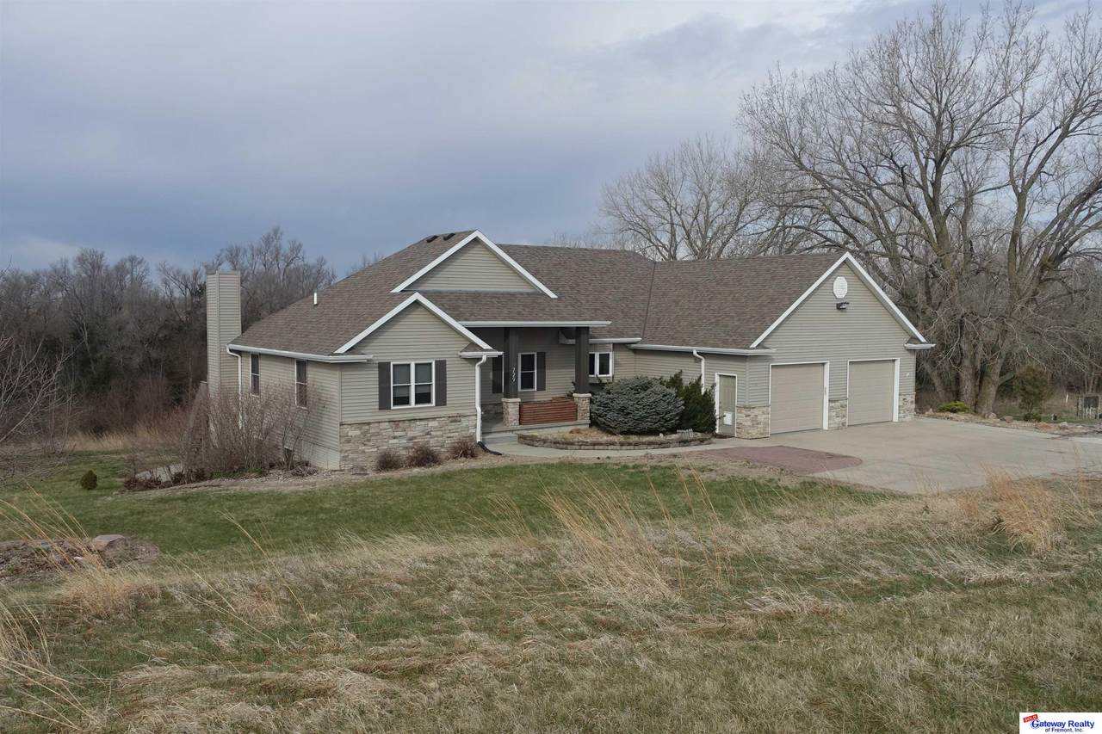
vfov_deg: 43.6
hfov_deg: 61.9
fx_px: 918
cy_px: 367
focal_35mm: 30
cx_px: 551
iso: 125
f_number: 4
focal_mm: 11
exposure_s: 1/100
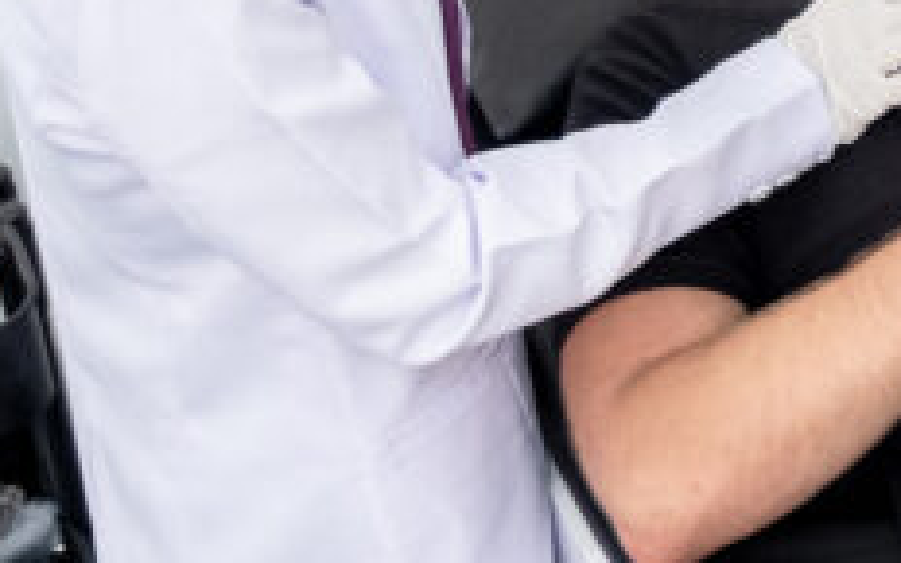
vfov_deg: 11.8
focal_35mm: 108
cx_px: 761
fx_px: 2652
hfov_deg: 19.0
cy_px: -140
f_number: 2.8
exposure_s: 1/125
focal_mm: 21.3
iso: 800
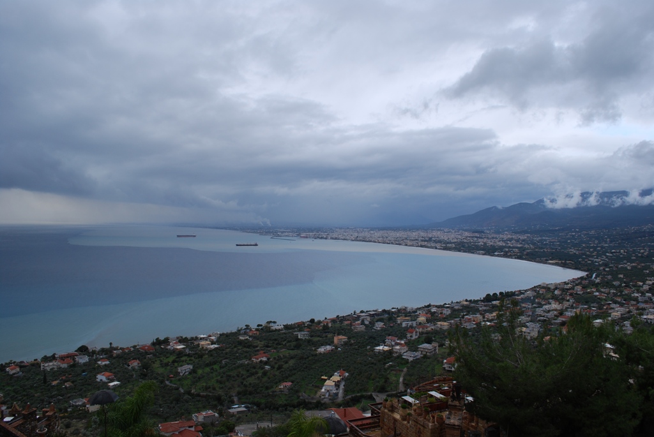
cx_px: 327
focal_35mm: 27
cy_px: 218
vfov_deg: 48.0
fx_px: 491
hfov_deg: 67.3
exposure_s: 1/160
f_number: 6.3
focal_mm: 18
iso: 100
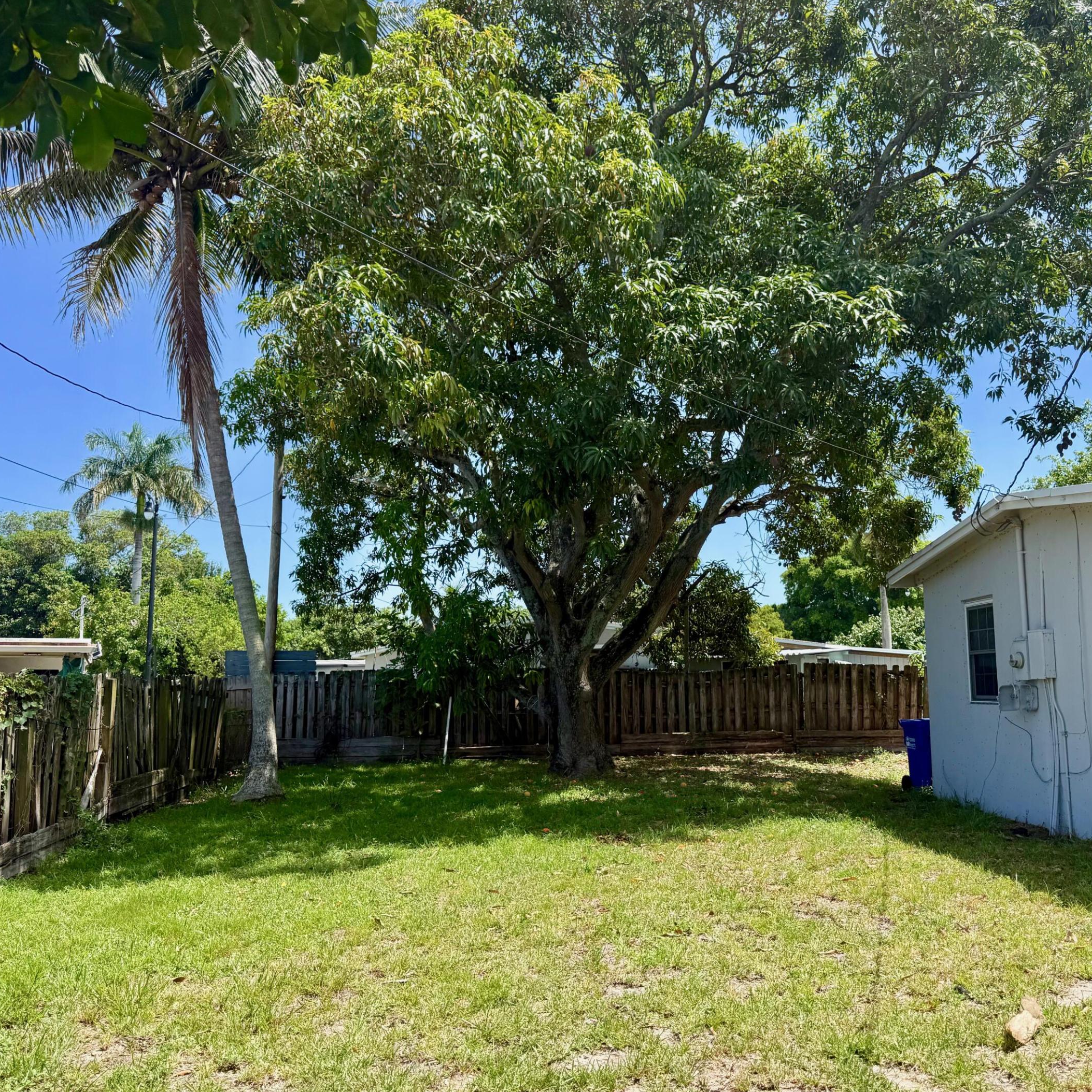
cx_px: 625
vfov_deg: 55.6
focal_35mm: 29
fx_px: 1035
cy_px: 541
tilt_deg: +7.2
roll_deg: +0.6
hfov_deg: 55.4
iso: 80
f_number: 1.78
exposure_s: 1/2169
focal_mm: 6.76
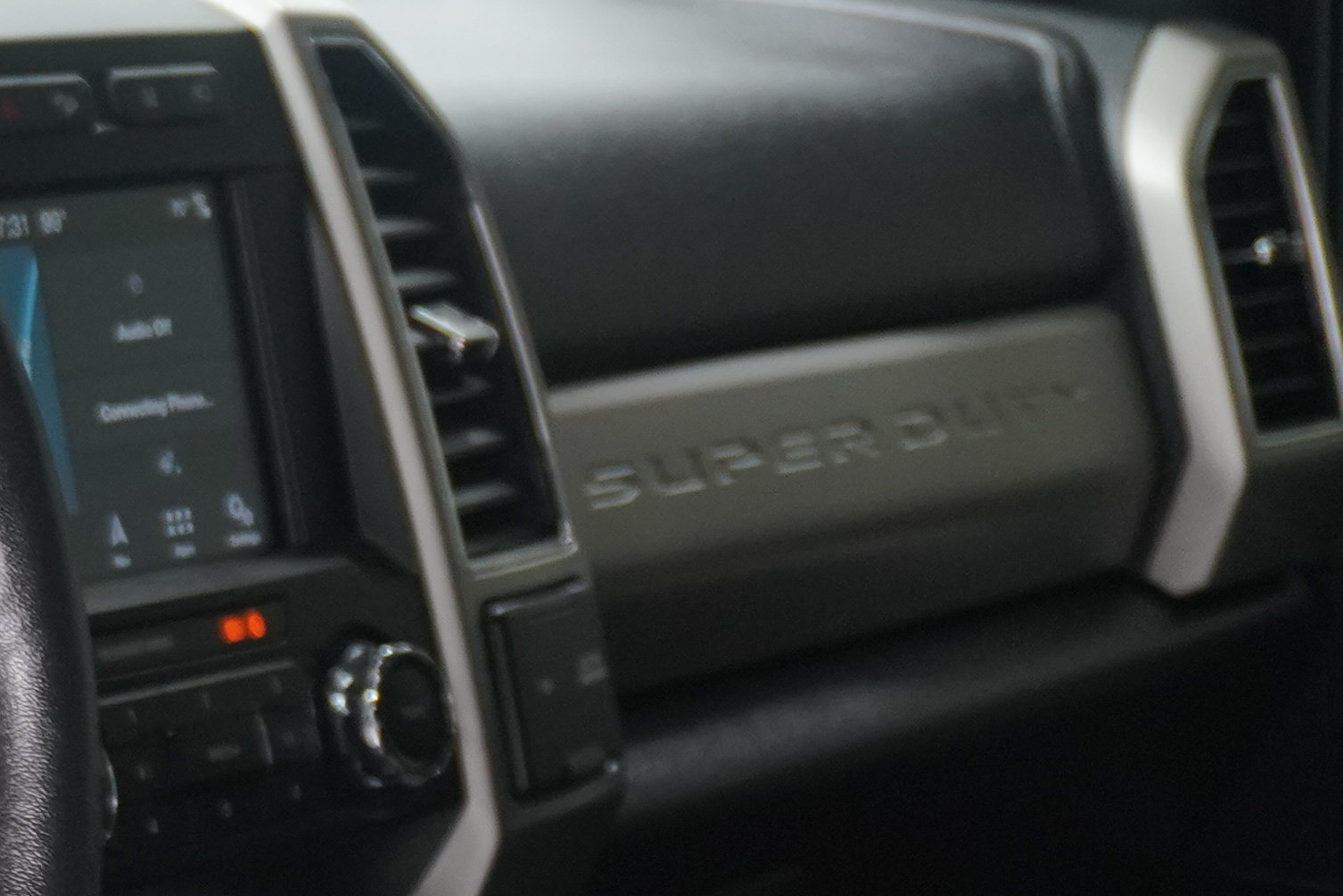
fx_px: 4737
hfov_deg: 14.7
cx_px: -842
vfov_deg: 10.7
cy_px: 799
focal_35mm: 127
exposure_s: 1/60
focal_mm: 25
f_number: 4.5
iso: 1000
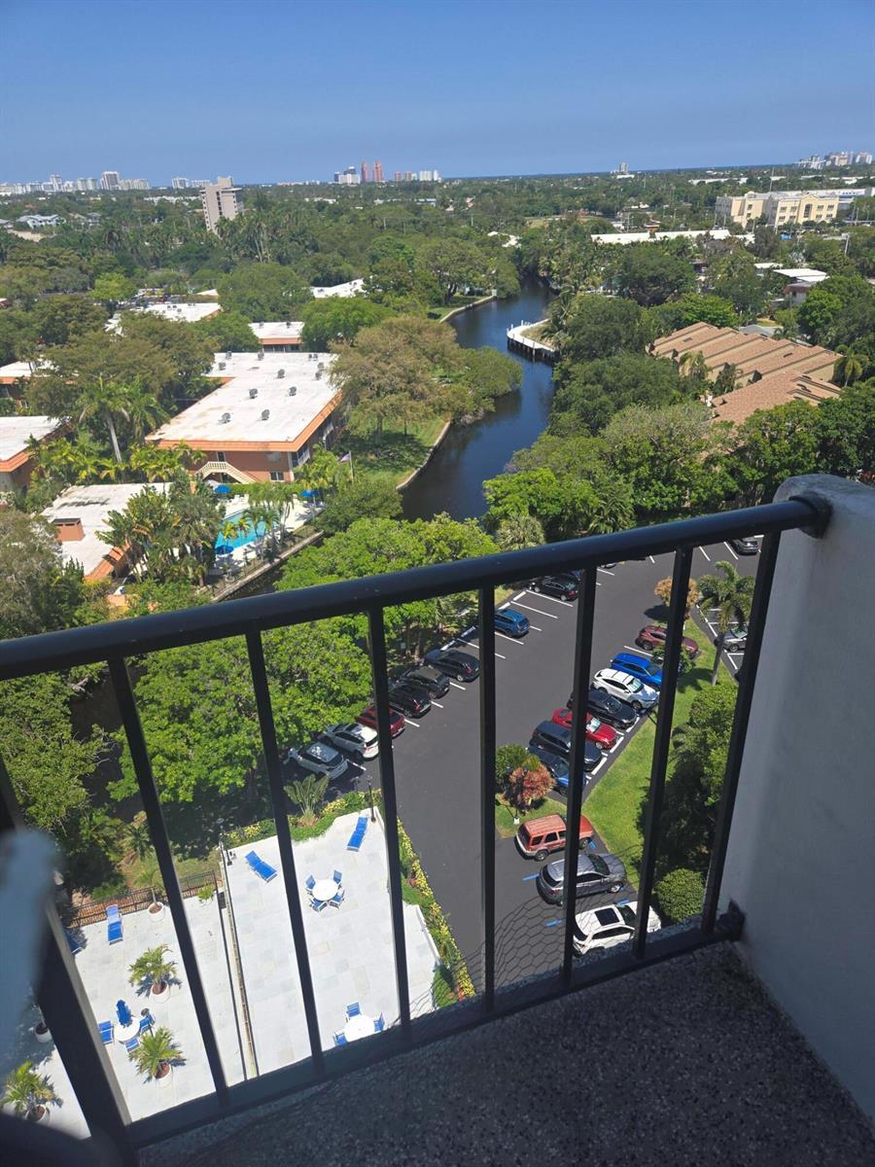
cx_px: 438
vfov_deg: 73.9
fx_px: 775
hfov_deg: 58.9
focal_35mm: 23
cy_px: 584
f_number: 1.8
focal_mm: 5.4
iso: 25
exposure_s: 1/1804
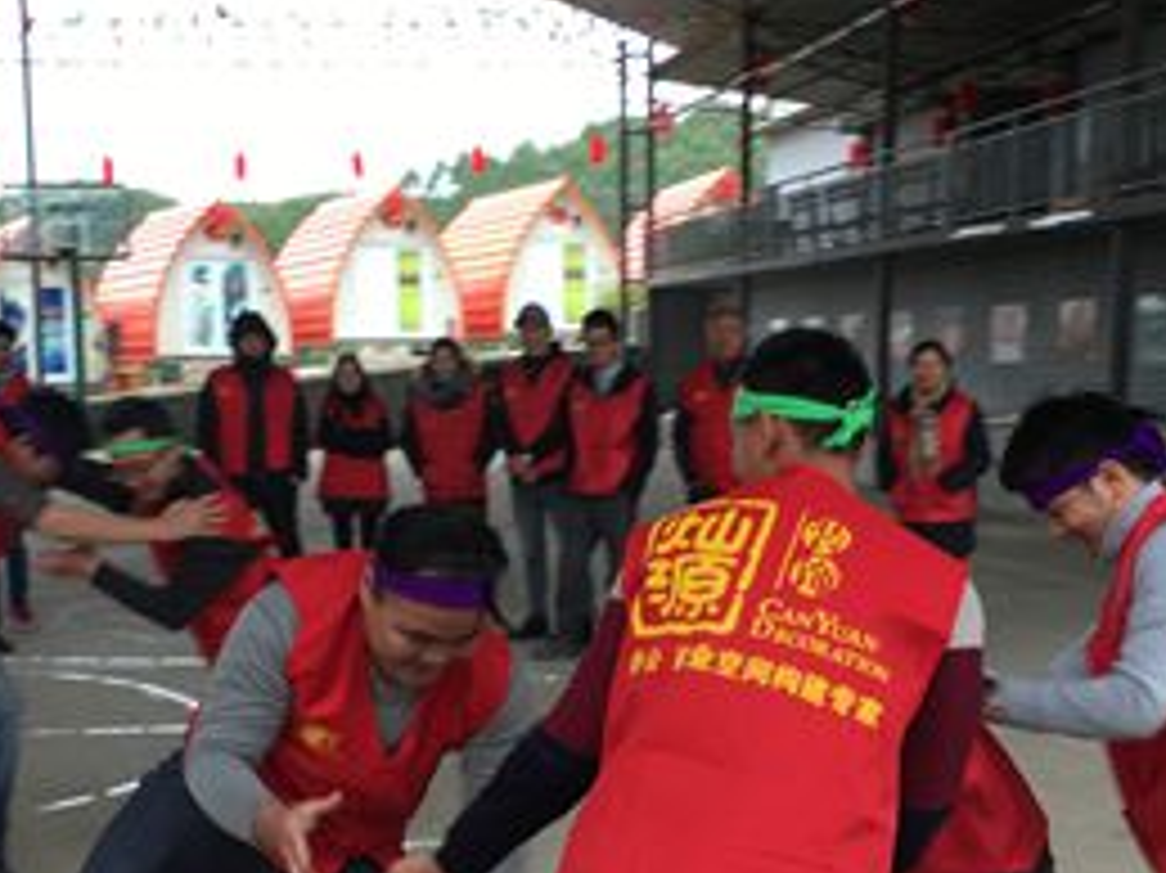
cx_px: 446
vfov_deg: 25.9
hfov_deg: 34.2
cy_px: 610
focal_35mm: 56
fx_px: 1885
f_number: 2.2
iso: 25
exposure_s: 1/100
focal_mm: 4.15
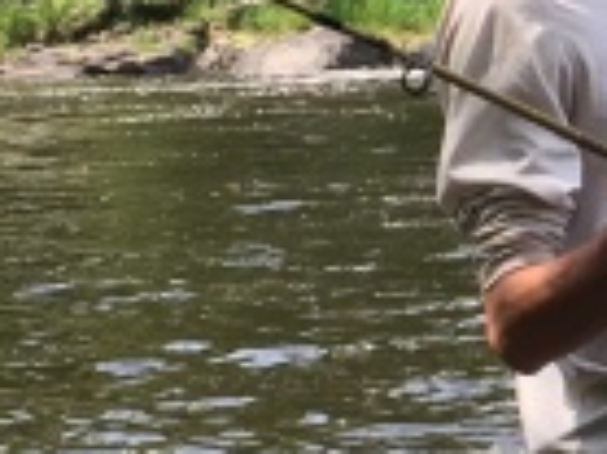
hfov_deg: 9.1
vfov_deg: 6.9
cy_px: 284
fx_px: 3749
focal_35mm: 214
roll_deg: +2.9
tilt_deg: -5.8
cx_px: 852
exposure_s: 1/371
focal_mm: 4.15
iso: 25
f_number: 2.2
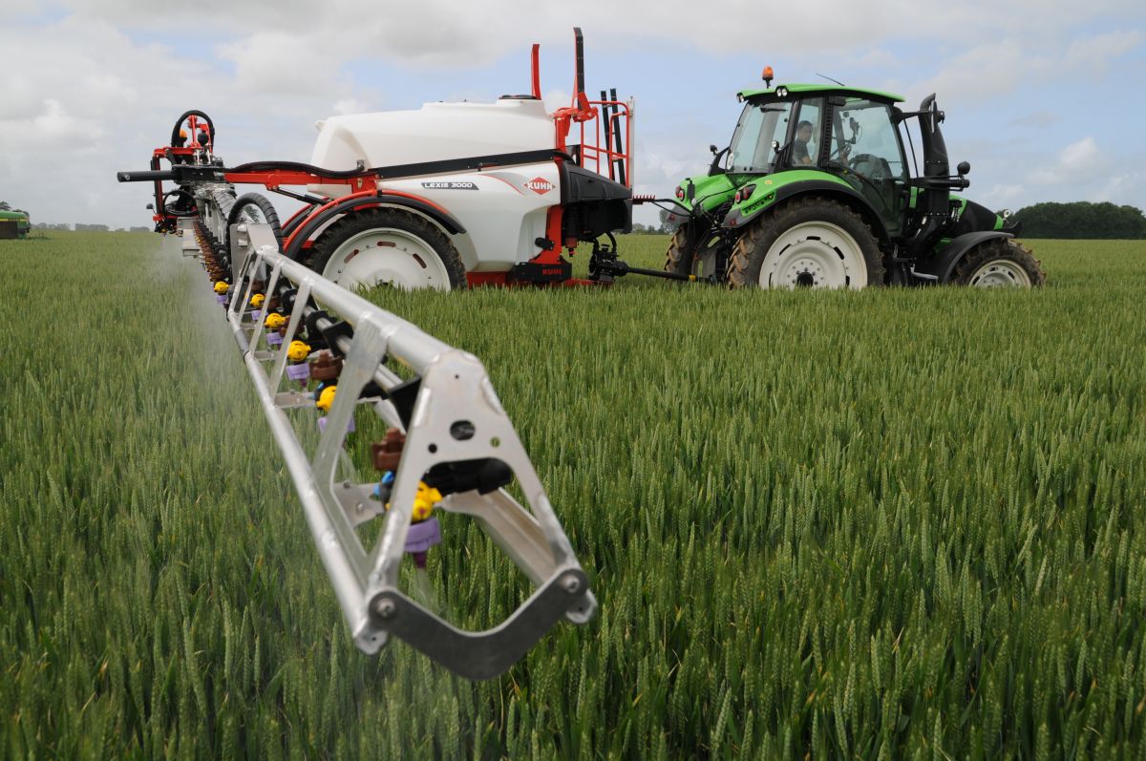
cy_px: 380
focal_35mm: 38
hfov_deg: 51.3
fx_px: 1192
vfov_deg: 35.4
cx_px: 573
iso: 200
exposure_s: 1/500
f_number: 9
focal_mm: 25
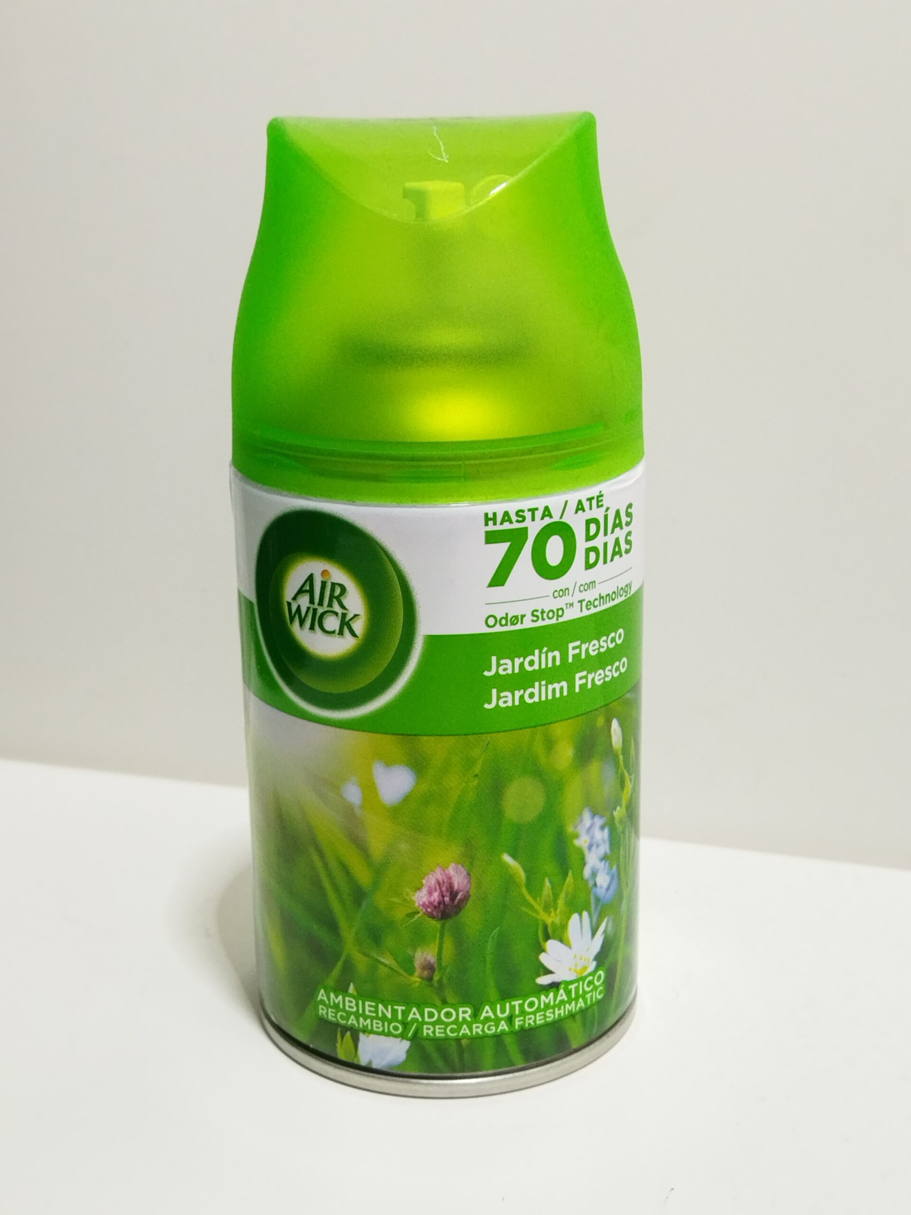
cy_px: 608
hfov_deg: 51.4
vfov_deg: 65.3
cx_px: 456
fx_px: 947
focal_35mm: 27
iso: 114
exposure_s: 1/100
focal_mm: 4.71
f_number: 1.79
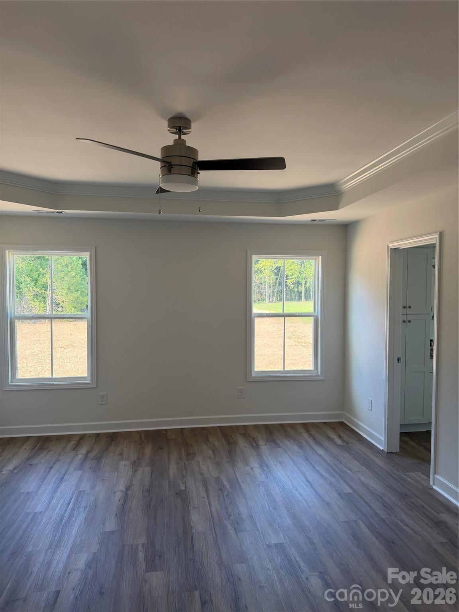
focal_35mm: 24
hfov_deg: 56.8
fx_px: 424
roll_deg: -0.8
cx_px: 230
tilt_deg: -1.5
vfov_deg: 71.6
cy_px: 306
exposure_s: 1/120
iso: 100
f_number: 1.78
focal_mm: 6.76
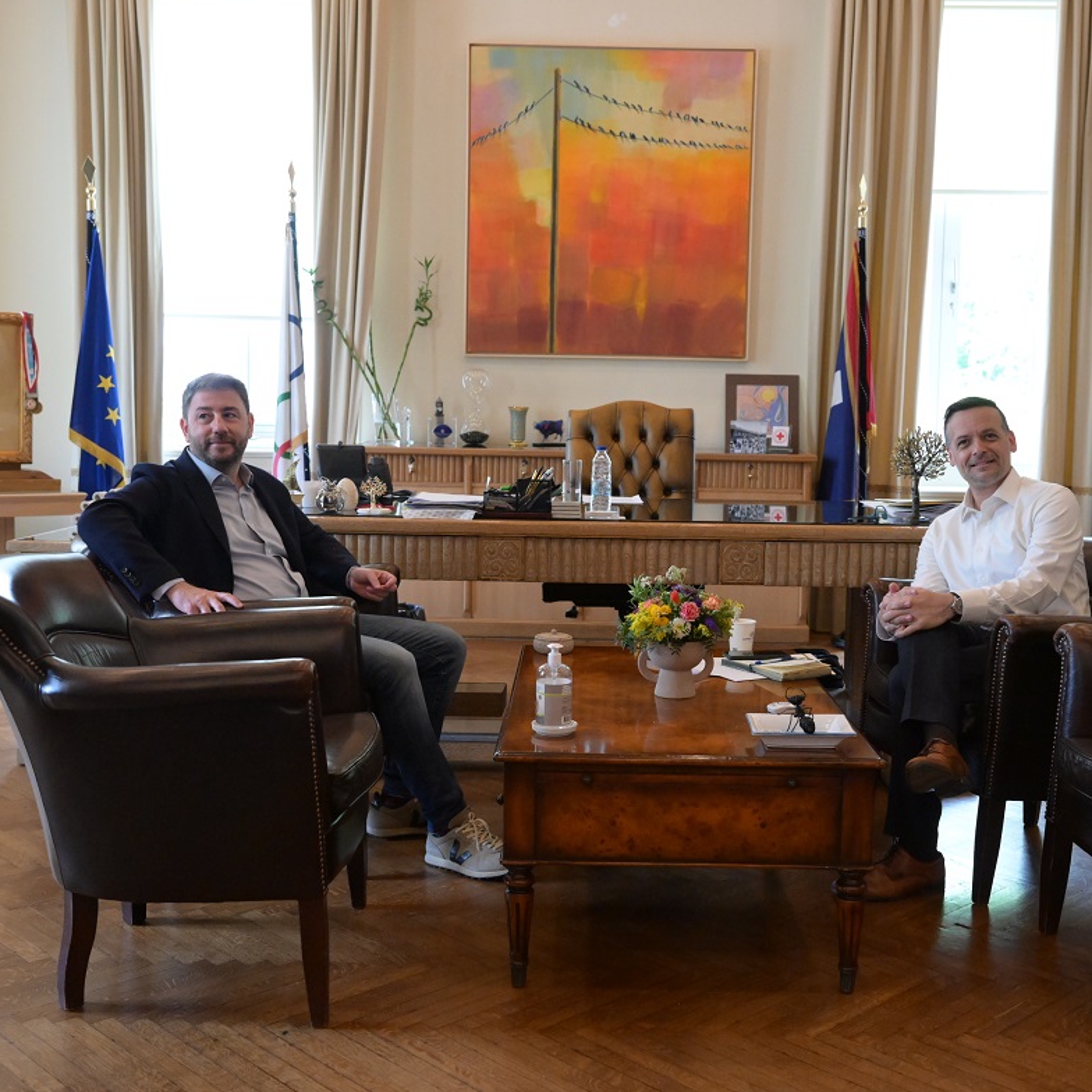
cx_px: 606
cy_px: 540
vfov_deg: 42.8
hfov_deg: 42.8
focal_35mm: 39
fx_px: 1392
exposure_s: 1/160
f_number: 4
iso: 5000
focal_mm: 30
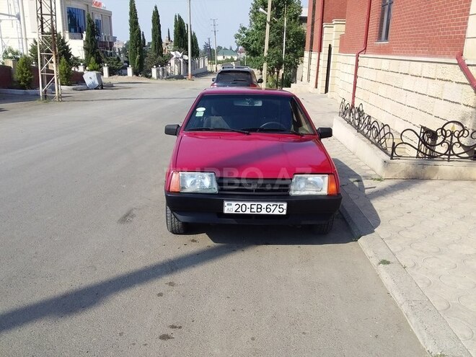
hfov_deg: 58.4
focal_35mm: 31
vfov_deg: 45.4
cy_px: 178
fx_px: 426
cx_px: 238
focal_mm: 3.3
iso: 40
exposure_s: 1/1083
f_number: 2.2
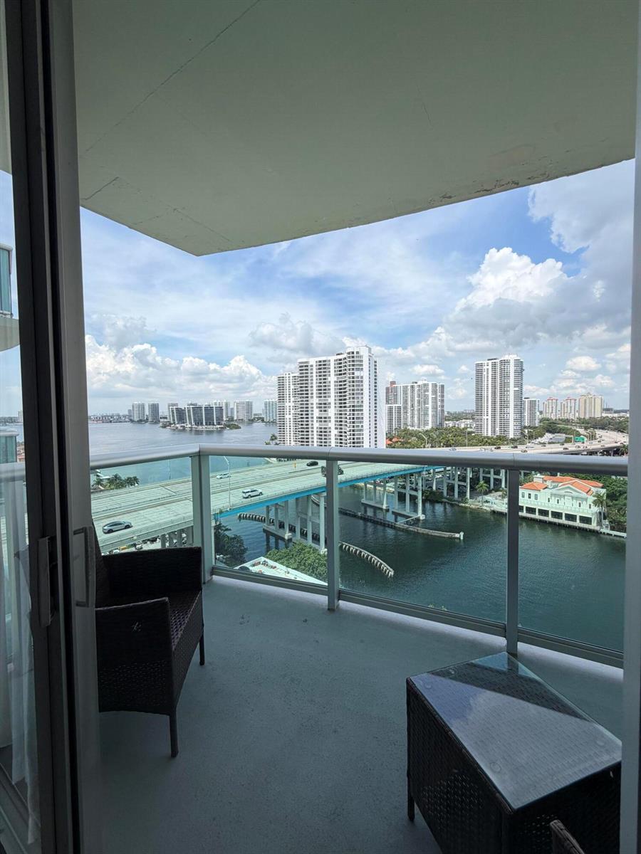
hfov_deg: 85.7
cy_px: 427
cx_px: 320
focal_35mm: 14
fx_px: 346
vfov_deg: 102.1
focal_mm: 2.22
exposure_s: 1/770
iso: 25
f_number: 2.2
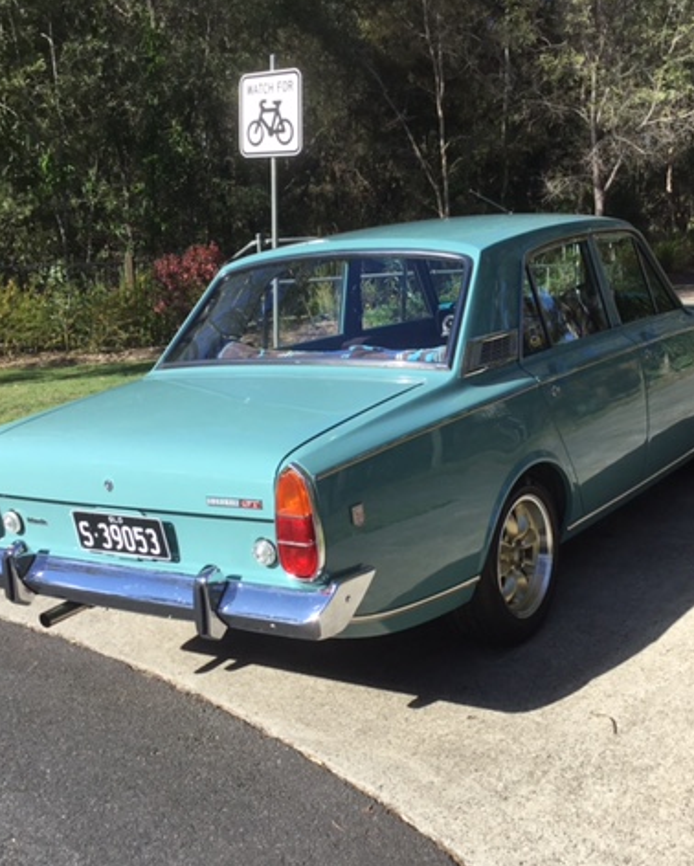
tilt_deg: -11.1
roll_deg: +2.3
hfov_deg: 36.5
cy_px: 427
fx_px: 1052
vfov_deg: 44.8
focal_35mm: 41
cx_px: 382
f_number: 2.4
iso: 25
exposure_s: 1/783
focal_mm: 3.3
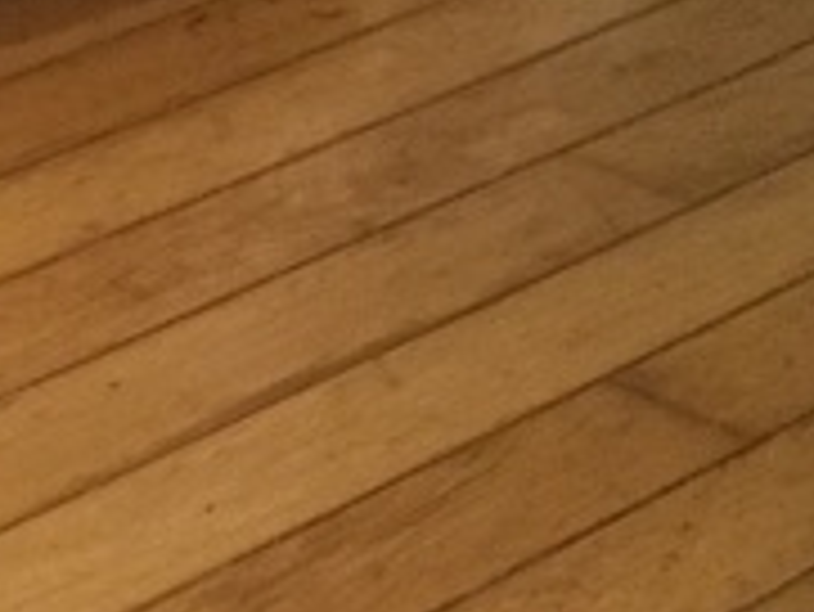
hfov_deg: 10.6
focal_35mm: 164
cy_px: 832
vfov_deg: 8.9
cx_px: -1021
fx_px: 3859
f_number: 2.2
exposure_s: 1/15
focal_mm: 4.15
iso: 320
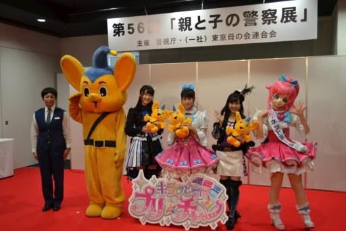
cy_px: 116
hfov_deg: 57.2
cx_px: 173
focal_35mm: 33
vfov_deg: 40.0
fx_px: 317
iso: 400
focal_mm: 22
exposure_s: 1/80
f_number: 4.5
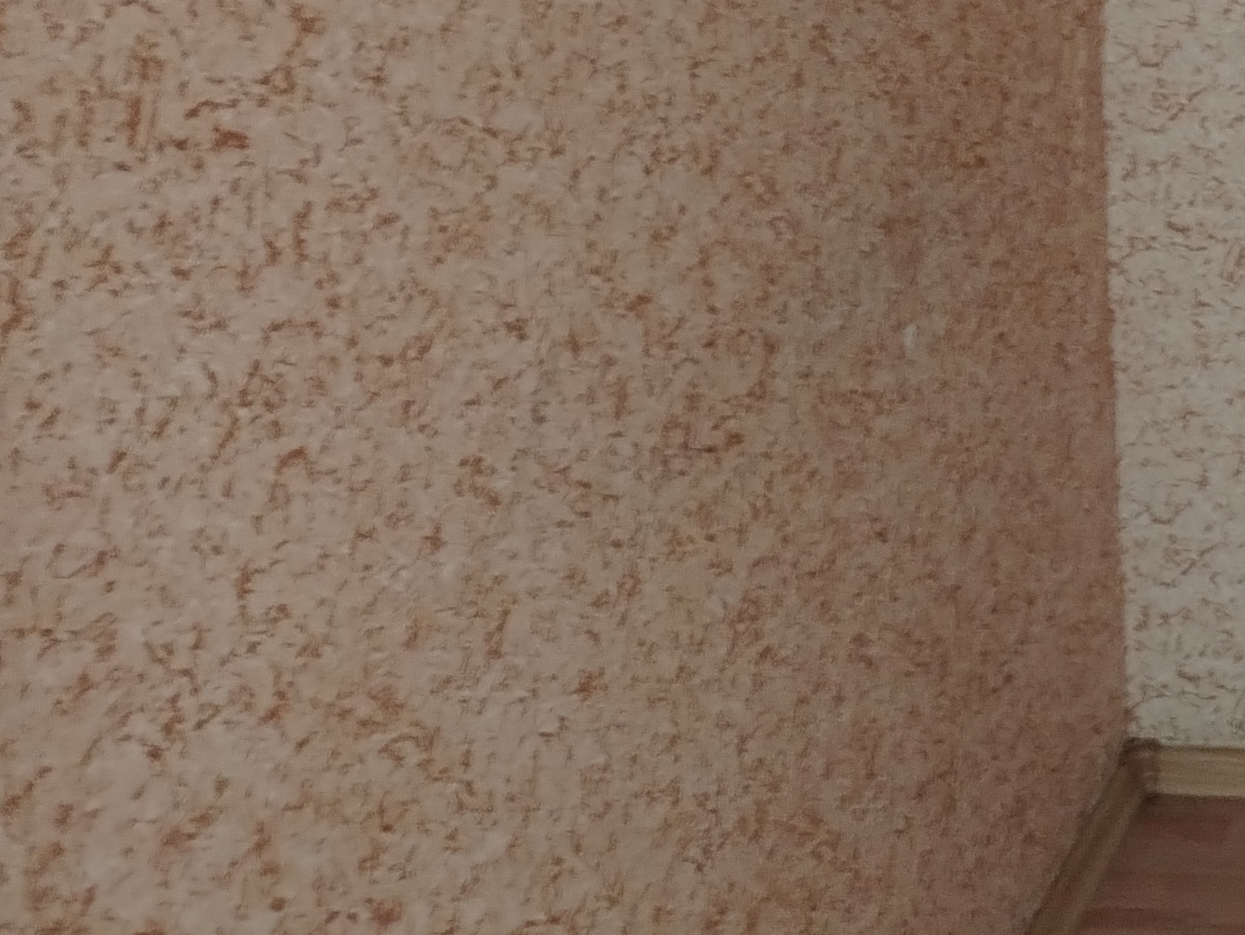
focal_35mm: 70
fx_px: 2518
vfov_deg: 19.5
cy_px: -261
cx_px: 1624
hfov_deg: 24.3
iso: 2531
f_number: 1.75
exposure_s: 1/25
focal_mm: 5.25
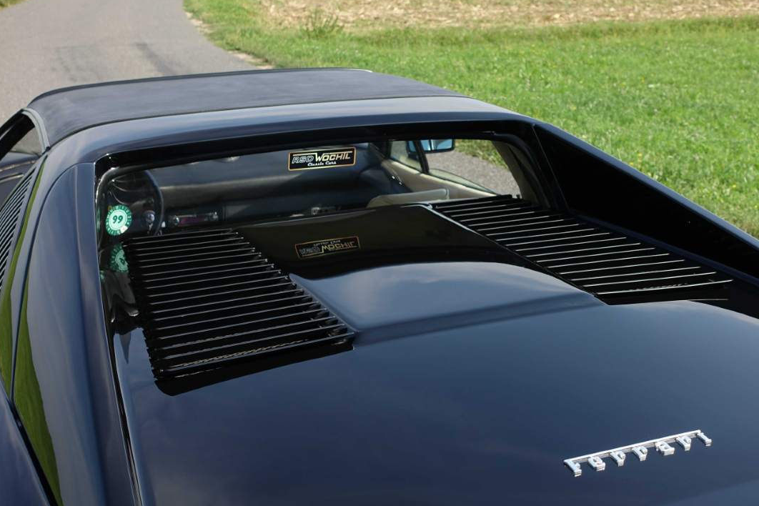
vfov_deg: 26.5
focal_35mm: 51
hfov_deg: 38.9
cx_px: 405
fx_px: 1075
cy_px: 255
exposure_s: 1/640
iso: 125
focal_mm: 17.27
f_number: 4
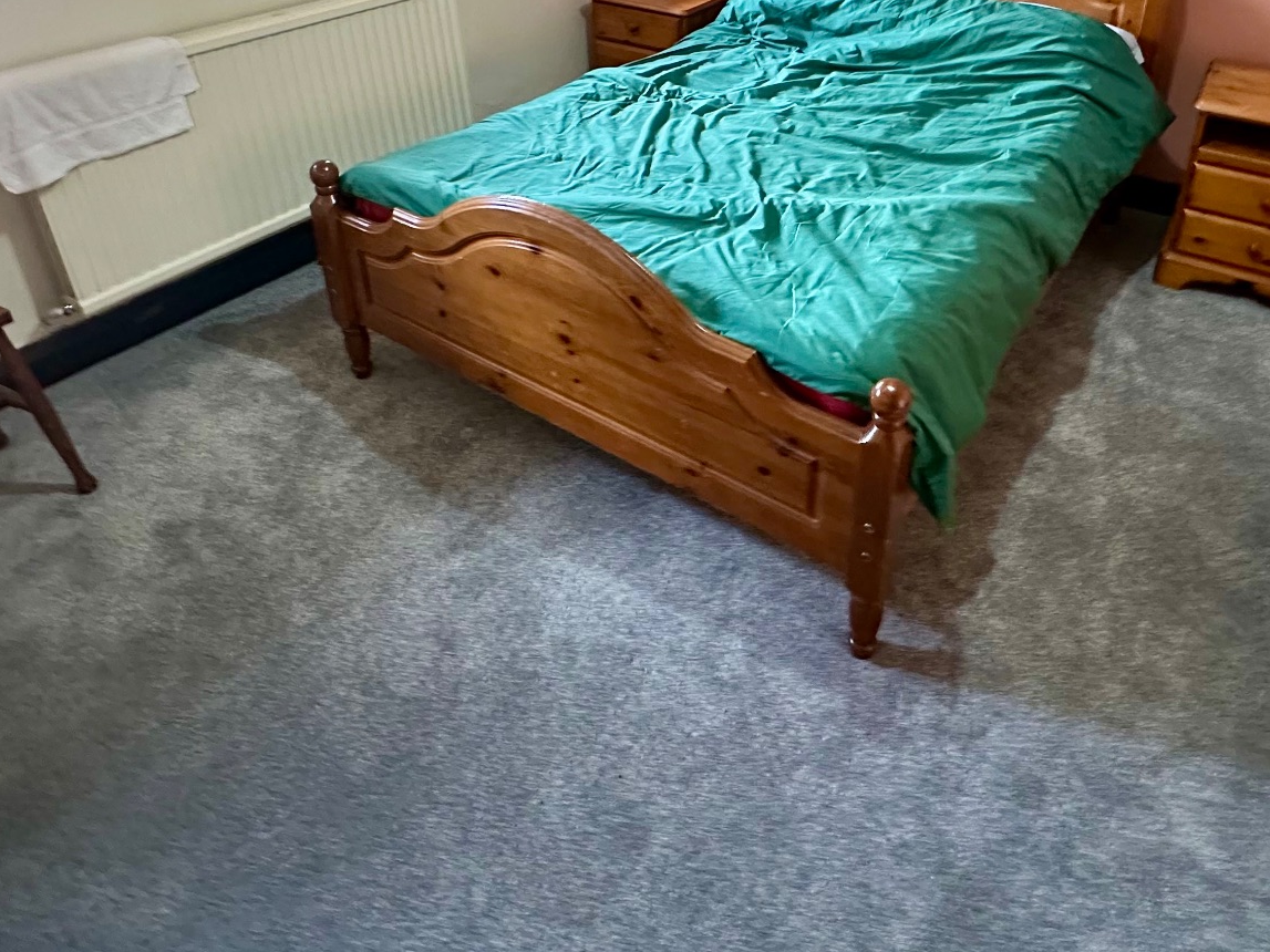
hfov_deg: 68.9
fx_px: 917
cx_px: 740
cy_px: 175
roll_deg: -1.5
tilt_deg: -24.5
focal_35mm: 25
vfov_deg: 51.1
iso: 800
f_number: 2.2
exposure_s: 1/50
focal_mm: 2.22
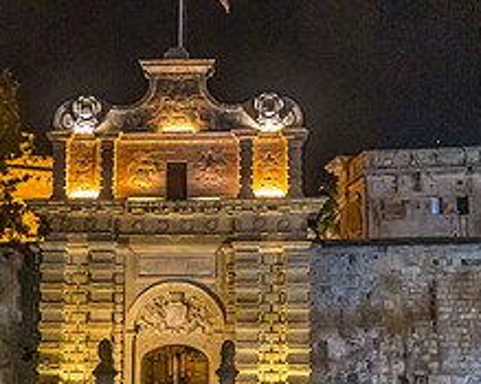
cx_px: 191
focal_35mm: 52
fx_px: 740
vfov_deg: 28.9
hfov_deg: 35.9
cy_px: 263
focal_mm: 18
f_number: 3.5
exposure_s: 1/25
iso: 6400
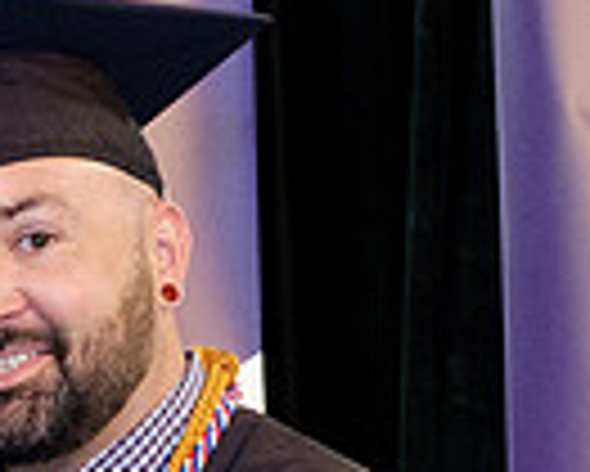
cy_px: 893
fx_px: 4736
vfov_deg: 5.6
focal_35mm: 271
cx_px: -398
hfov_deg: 7.0
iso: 1600
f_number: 4
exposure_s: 1/125
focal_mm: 27.4
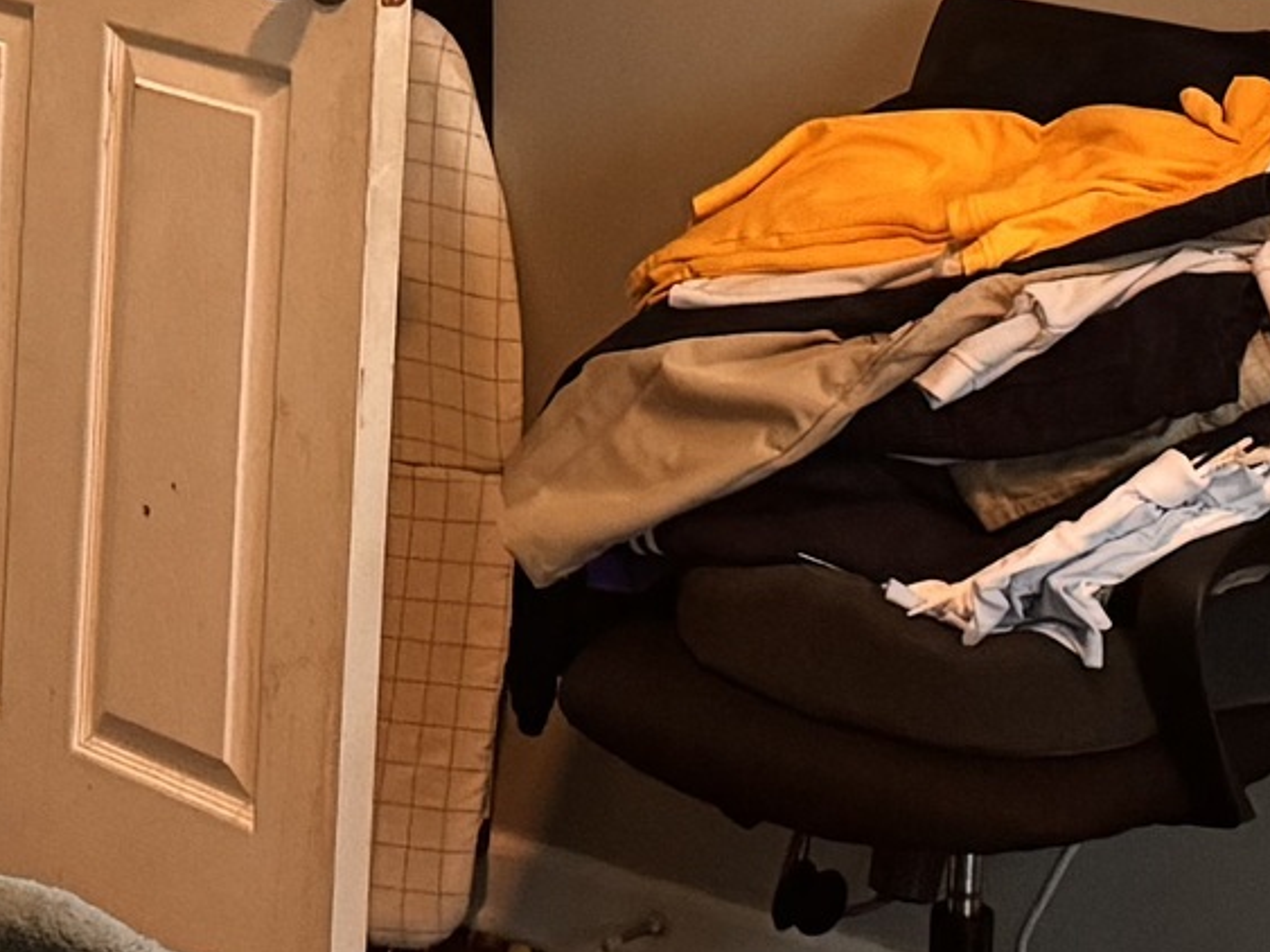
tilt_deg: -2.7
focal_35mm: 131
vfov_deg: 10.8
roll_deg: -2.0
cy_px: -589
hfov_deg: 15.1
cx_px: 713
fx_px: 4805
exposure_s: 1/40
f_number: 1.78
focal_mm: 6.76
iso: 1000
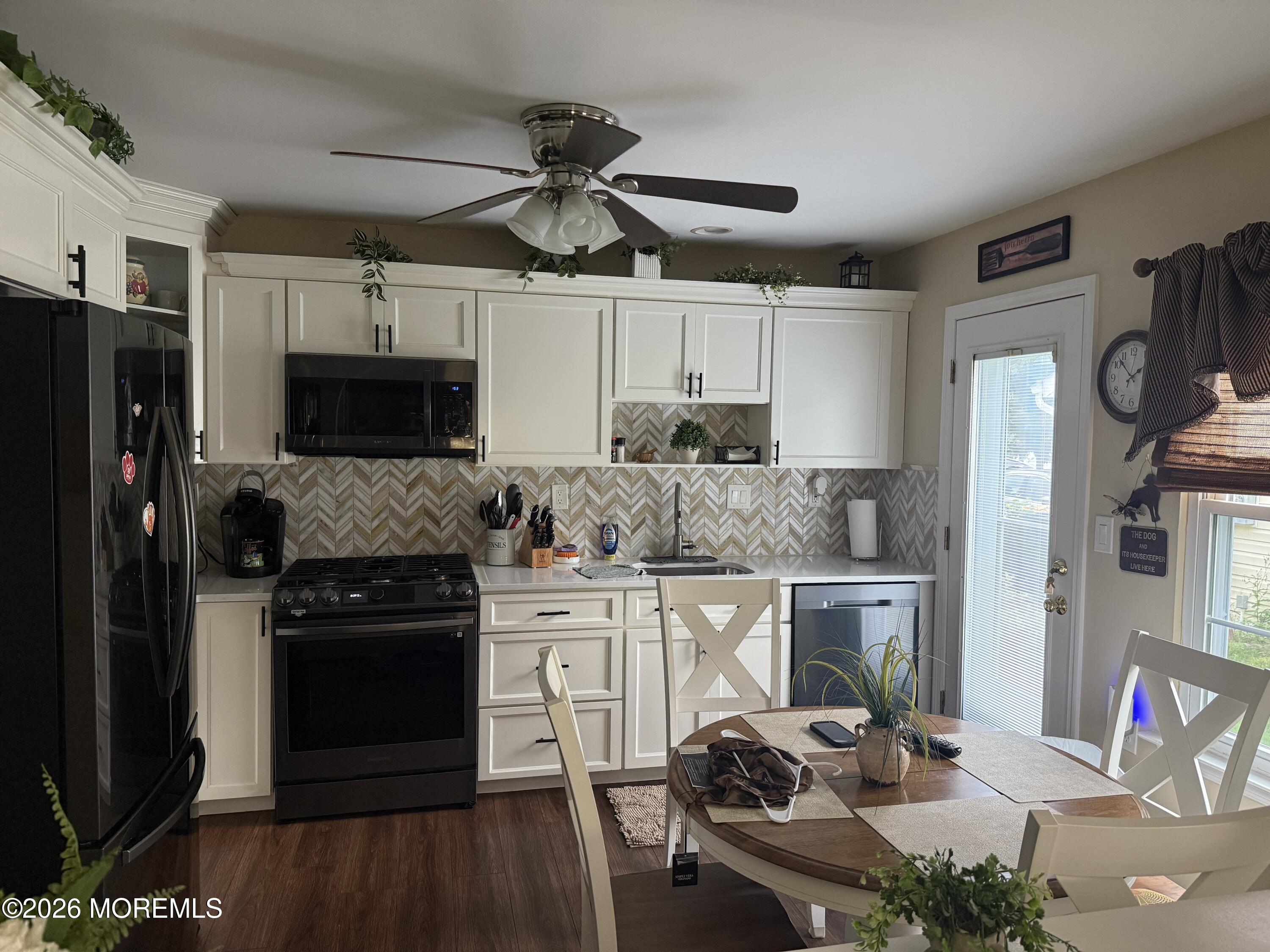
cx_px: 635
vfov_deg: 56.8
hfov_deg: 71.6
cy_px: 476
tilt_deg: -2.9
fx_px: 881
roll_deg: -0.8
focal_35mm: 24
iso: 320
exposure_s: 1/60
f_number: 1.78
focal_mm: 6.76
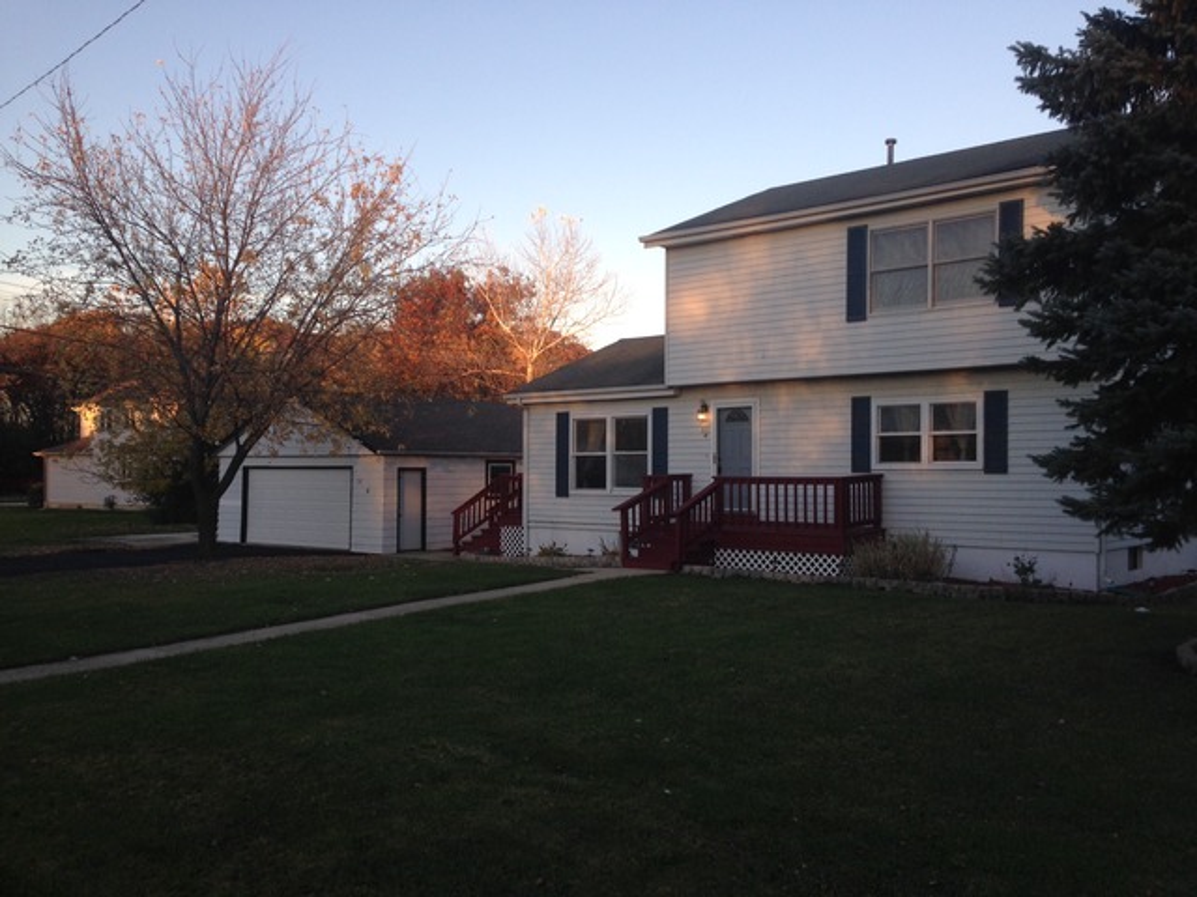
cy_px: 448
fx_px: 1141
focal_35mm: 33
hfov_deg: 55.4
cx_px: 598
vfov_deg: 42.9
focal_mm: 4.12
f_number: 2.4
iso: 50
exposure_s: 1/245
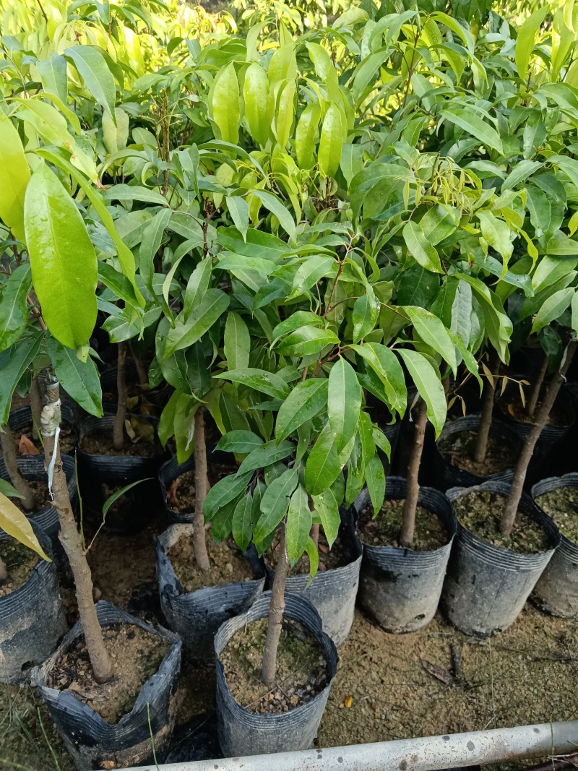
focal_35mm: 26
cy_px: 386
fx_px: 579
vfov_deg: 67.3
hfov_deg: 53.1
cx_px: 289
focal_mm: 4.05
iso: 169
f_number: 1.8
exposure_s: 1/100
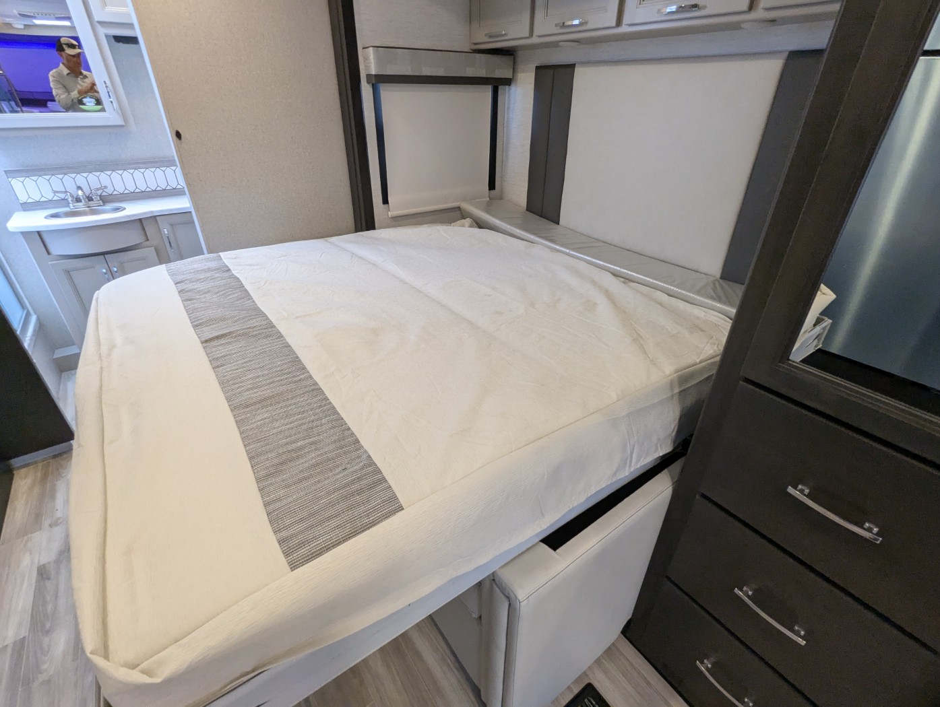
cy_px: 354
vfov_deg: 78.2
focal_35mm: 16
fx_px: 435
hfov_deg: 94.4
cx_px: 470
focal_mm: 2.35
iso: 230
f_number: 2.2
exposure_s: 1/82.2
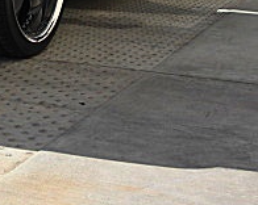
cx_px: -37
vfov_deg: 13.2
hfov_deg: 16.2
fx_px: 876
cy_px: 7
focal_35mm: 115
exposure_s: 1/800
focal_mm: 6.3
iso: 50
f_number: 2.8
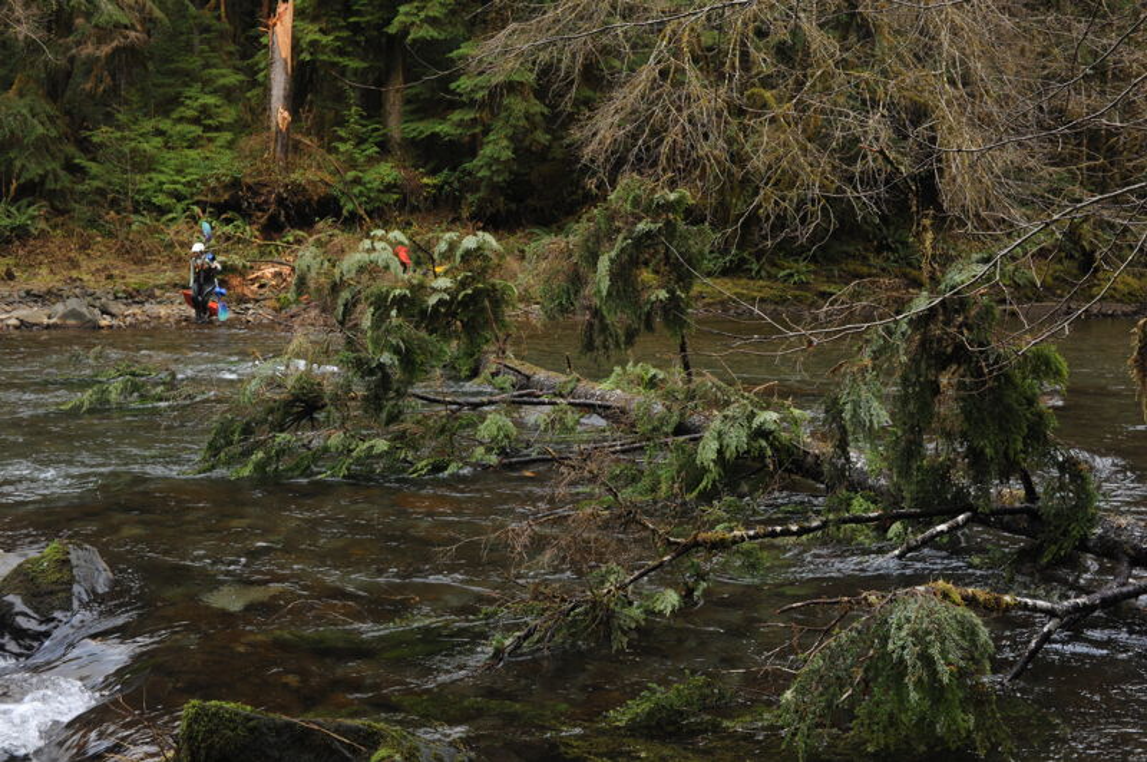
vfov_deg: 37.8
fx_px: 1114
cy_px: 381
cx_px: 574
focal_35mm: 35
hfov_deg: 54.5
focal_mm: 35
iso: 1600
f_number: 9
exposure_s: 1/80
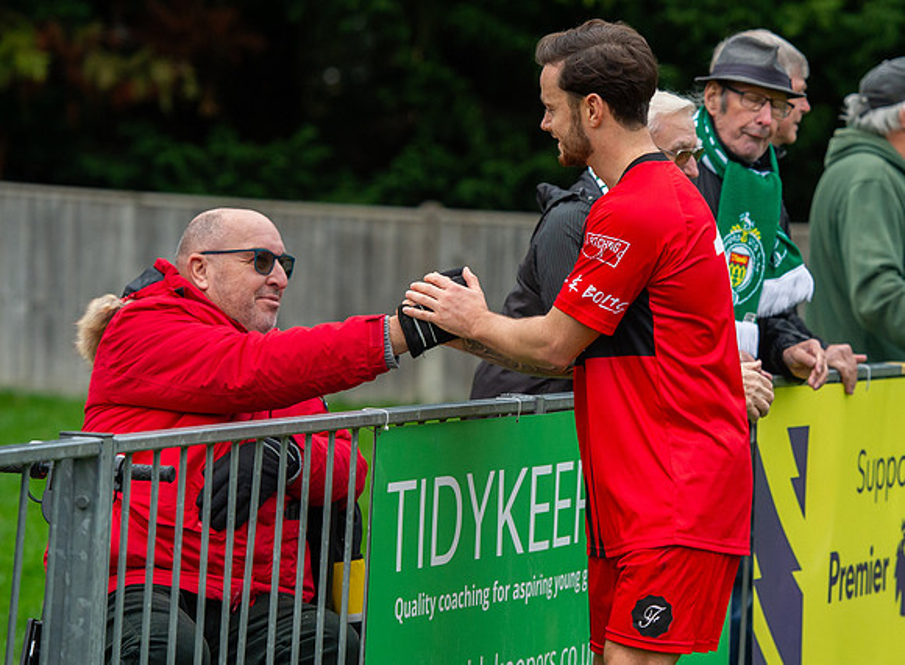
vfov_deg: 7.1
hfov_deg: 9.7
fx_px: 5349
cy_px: 252
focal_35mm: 206
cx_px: 625
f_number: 4
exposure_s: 1/1000
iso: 1600
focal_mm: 135
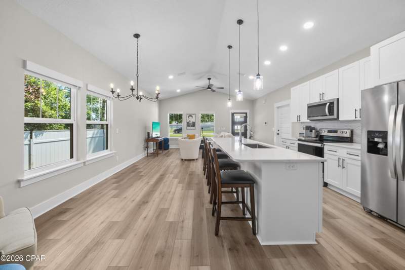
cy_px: 135
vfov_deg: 90.0
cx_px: 202
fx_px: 135
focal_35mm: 12
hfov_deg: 112.6
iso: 800
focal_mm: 12
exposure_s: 1/8
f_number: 7.1
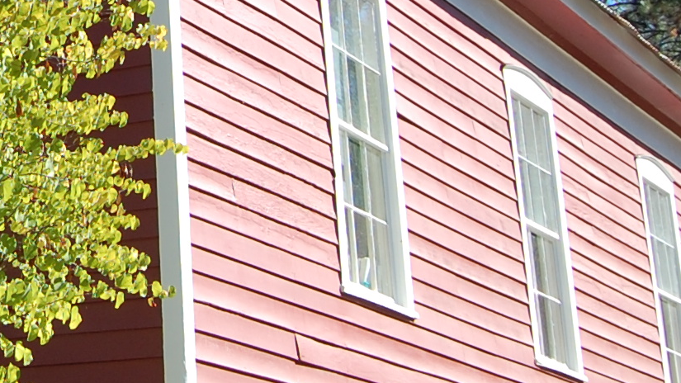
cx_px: -235
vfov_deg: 9.4
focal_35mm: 126
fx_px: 2275
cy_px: -195
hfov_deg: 16.0
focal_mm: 22
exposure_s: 1/250
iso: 200
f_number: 8
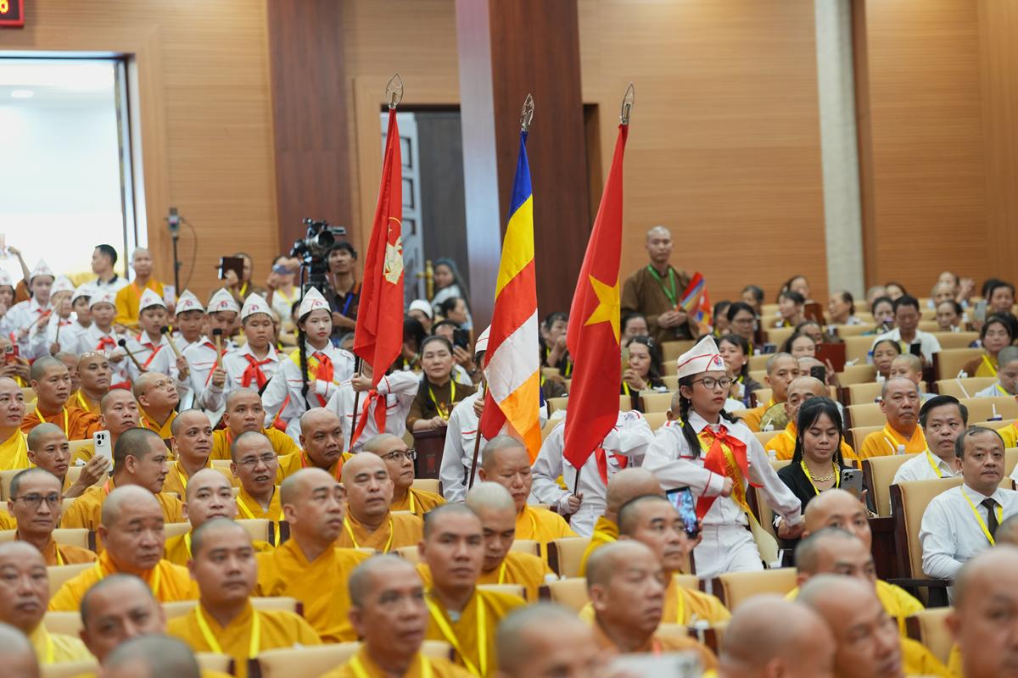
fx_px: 3139
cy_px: 339
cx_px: 509
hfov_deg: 18.4
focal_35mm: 111
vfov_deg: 12.3
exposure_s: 1/200
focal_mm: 111
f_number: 2.8
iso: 2000
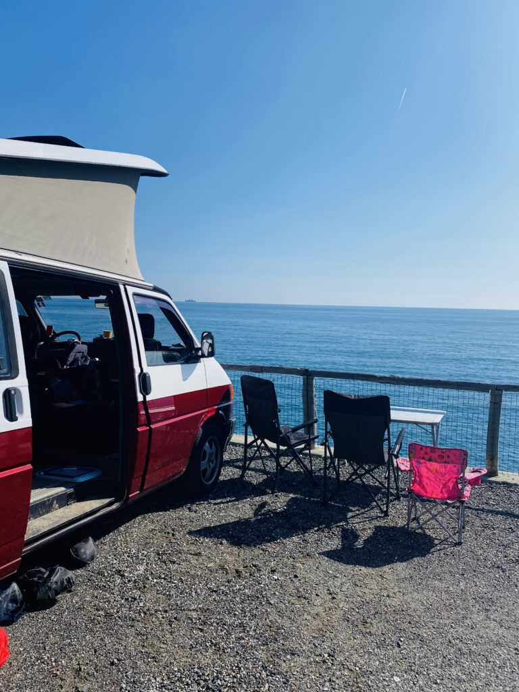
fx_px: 520
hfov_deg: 53.1
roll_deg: -1.0
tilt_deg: -1.9
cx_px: 260
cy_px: 346
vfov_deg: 67.3
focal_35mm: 26
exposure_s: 1/4608
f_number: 1.8
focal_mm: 4.25
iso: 32
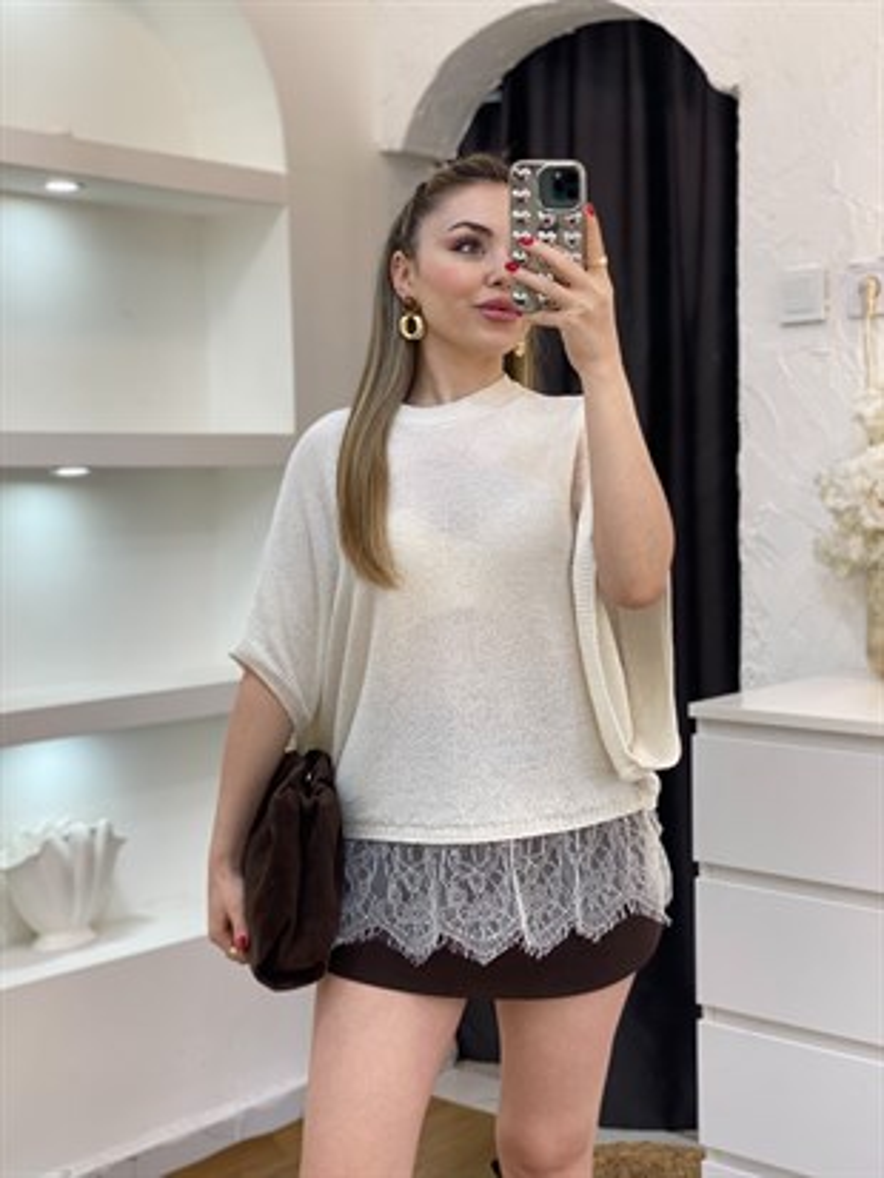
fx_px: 1770
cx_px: 442
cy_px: 589
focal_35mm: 52
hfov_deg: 28.0
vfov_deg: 36.8
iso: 64
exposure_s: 1/100
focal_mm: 6
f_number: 2
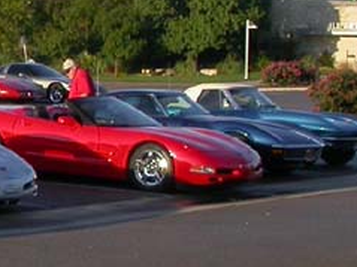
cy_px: 55
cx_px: -254
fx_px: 1680
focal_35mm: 163
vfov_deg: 9.1
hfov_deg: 11.4
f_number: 6
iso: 100
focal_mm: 7.85
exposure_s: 1/248
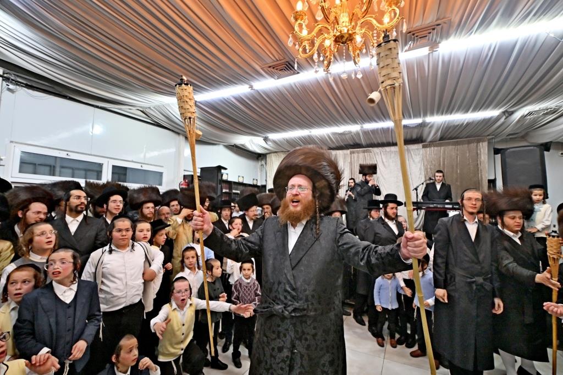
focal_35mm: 15
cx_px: 282
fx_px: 235
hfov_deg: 100.4
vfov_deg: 77.3
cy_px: 188
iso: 250
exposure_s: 1/160
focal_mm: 10
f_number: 2.8
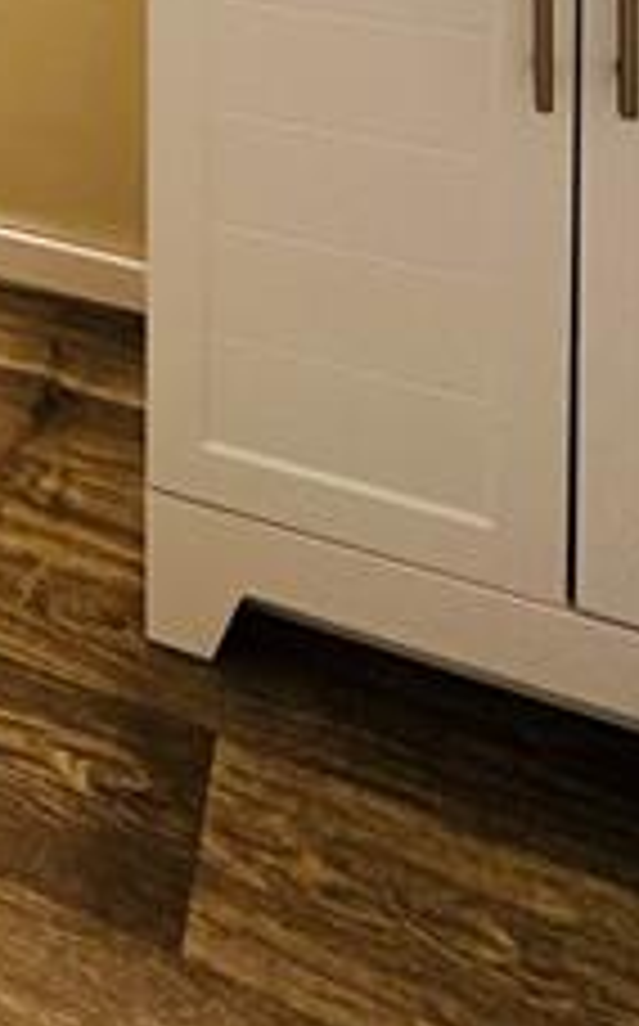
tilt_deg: -1.0
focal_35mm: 50
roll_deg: +0.2
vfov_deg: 28.5
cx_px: -279
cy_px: -464
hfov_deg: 22.0
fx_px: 1397
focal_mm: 2.22
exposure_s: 1/120
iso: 250
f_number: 2.2
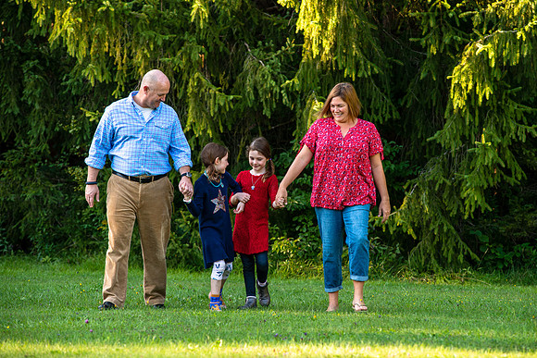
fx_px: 2771
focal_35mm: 186
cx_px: 293
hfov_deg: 11.1
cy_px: 175
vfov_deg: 7.4
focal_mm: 170
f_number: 5.6
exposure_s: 1/125
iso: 200
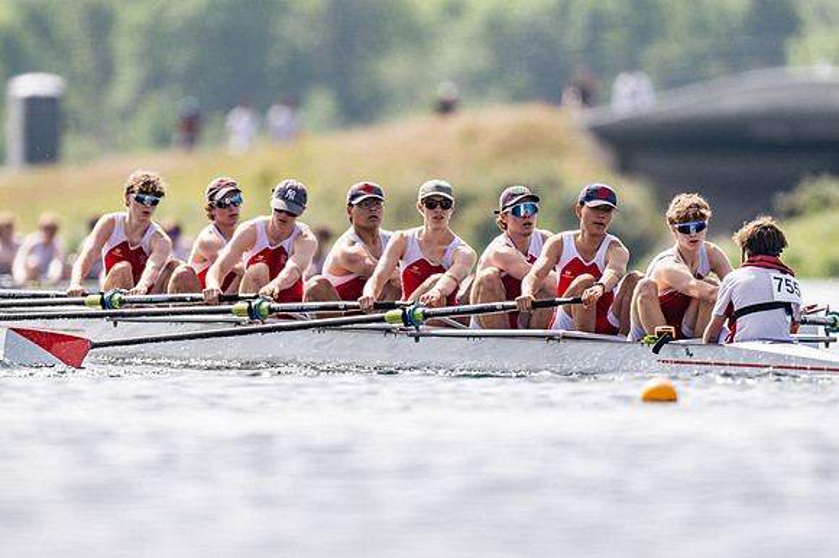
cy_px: 279
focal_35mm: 900
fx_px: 20962
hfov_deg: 2.3
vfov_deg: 1.5
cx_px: 420
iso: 160
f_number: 4
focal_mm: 600
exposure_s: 1/2500
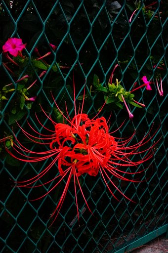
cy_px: 126
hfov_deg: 32.9
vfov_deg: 48.0
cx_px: 84
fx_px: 284
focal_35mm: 40
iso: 12800
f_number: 29
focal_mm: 27
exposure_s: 1/80
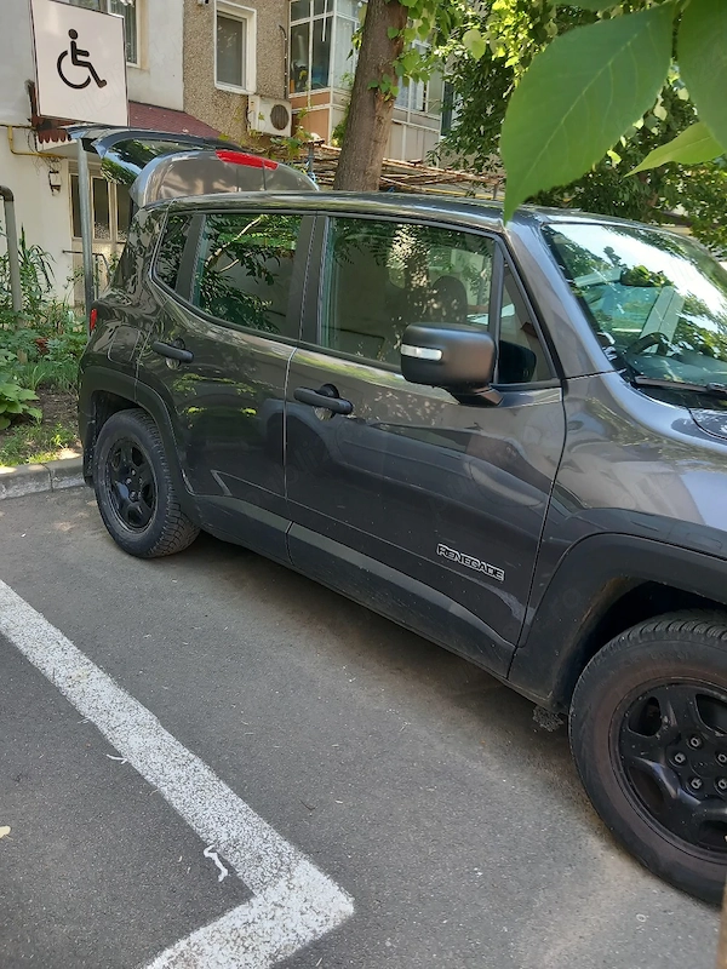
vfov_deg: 65.3
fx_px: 756
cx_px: 364
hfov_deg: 51.4
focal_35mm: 27
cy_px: 484
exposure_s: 1/50
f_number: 1.8
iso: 50
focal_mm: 4
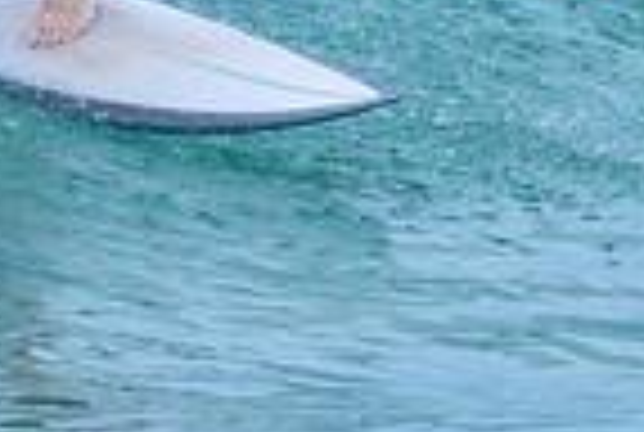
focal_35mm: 4346
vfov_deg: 0.3
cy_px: -100
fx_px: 77907
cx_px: 188
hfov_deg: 0.5
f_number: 6.3
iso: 450
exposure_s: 1/3200
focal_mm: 800
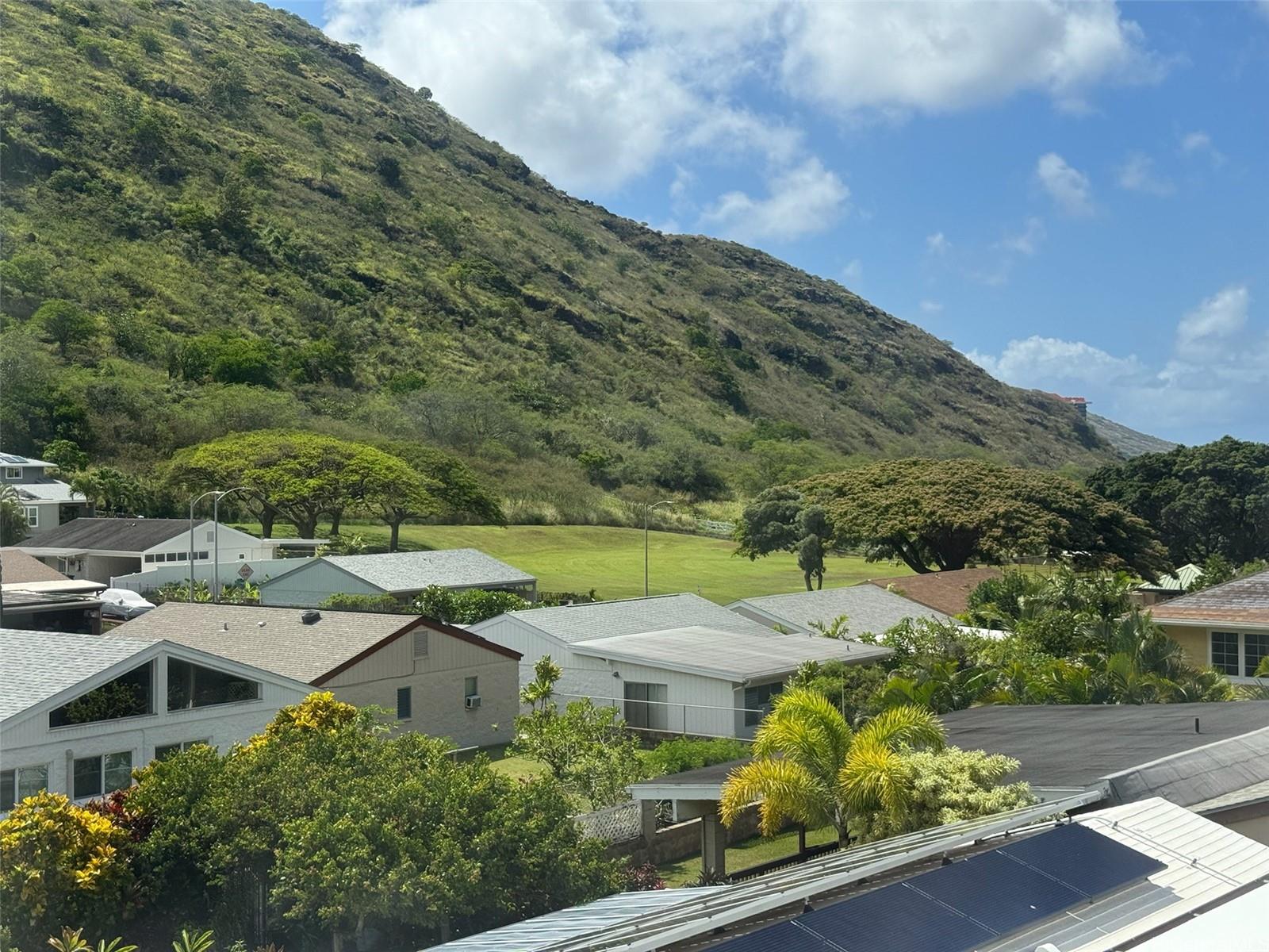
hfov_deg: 39.7
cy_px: 476
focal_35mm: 48
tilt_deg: -0.6
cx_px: 634
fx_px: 1760
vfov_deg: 30.3
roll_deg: -0.1
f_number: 1.78
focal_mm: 6.76
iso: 64
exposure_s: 1/4608
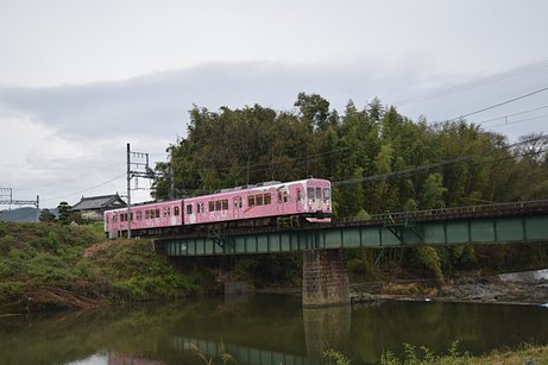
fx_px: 609
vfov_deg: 33.3
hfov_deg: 48.5
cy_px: 202
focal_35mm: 40
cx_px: 265
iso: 400
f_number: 4.5
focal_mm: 24
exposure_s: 1/1000
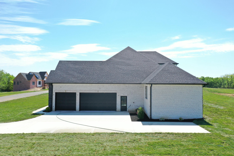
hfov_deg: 65.5
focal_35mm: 28
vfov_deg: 46.4
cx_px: 117
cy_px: 78
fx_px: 182
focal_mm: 10.26
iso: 100
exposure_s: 1/320
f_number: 5.6
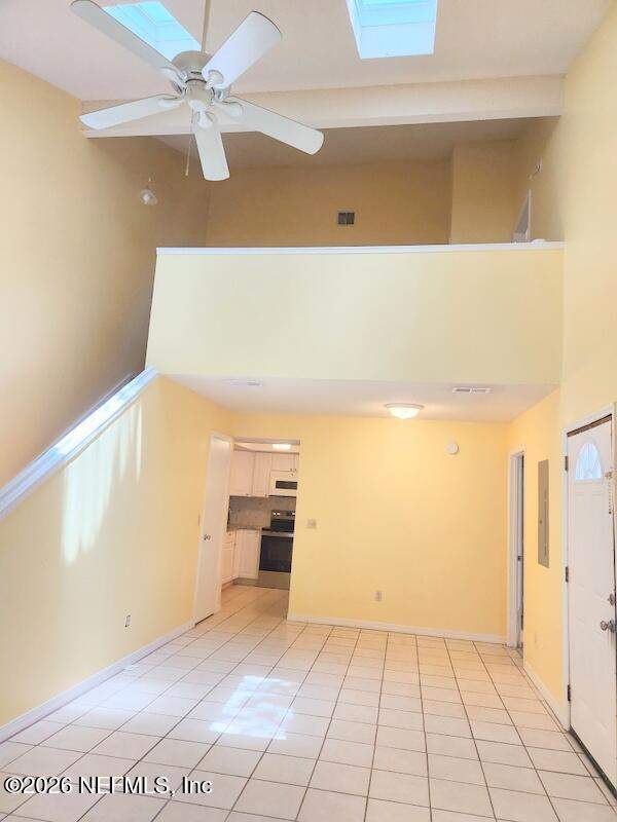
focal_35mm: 23
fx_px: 547
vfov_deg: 73.9
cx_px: 308
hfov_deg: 58.9
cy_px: 411
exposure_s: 1/180
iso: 200
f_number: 1.8
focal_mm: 5.4
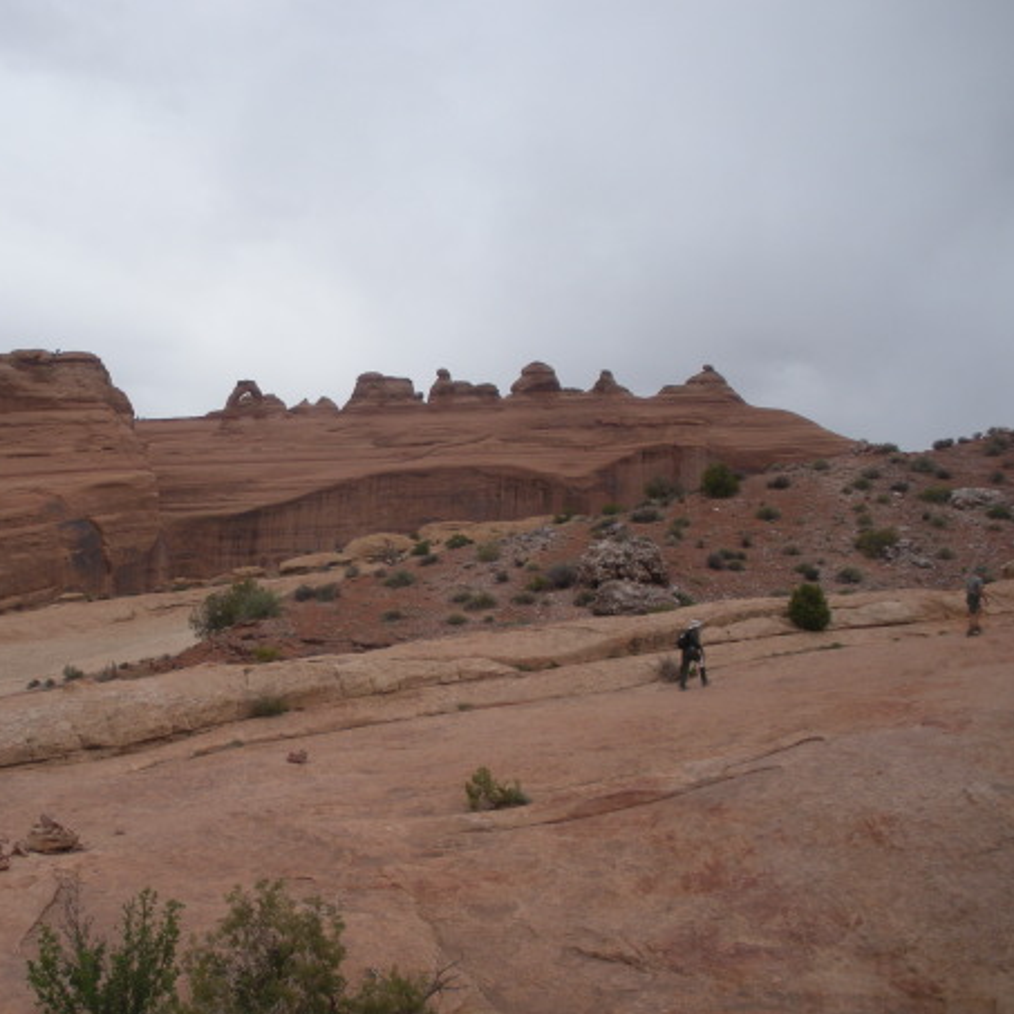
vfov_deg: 37.5
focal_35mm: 45
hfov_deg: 37.2
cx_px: 351
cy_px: 495
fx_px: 1491
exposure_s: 1/1174
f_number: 3.5
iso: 64
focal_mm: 6.3
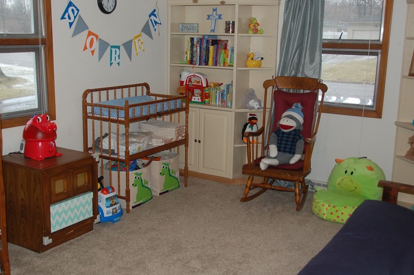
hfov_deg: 44.5
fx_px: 506
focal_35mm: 44
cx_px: 189
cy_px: 138
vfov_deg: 30.5
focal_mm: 24
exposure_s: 1/60
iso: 400
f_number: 3.8
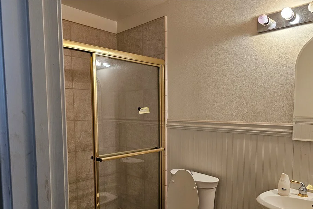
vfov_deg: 47.5
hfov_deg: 67.2
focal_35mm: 27
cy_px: 132
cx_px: 173
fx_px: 235
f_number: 1.7
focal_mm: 6.3
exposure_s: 1/120
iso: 400
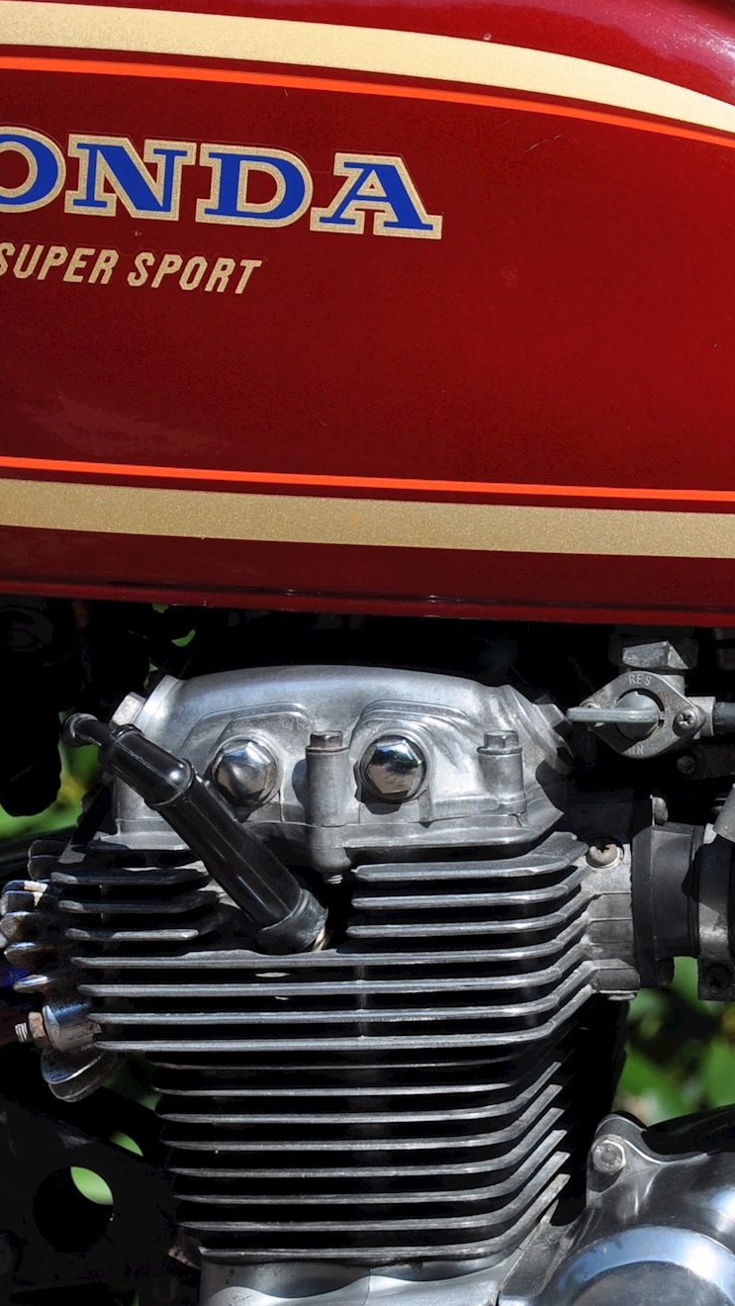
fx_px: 10117
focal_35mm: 292
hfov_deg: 4.2
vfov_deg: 7.4
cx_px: 501
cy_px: 997
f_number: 7.1
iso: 200
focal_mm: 85
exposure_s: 1/800
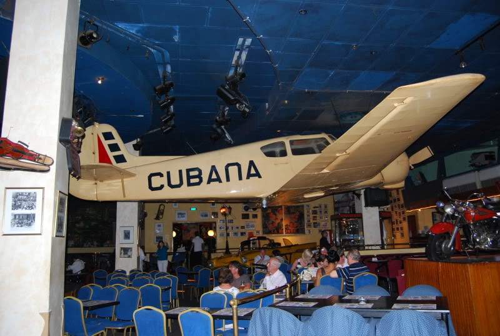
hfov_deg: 67.3
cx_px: 250
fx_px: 376
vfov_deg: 48.1
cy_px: 168
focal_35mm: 27
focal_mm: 18
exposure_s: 1/60
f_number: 3.5
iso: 560
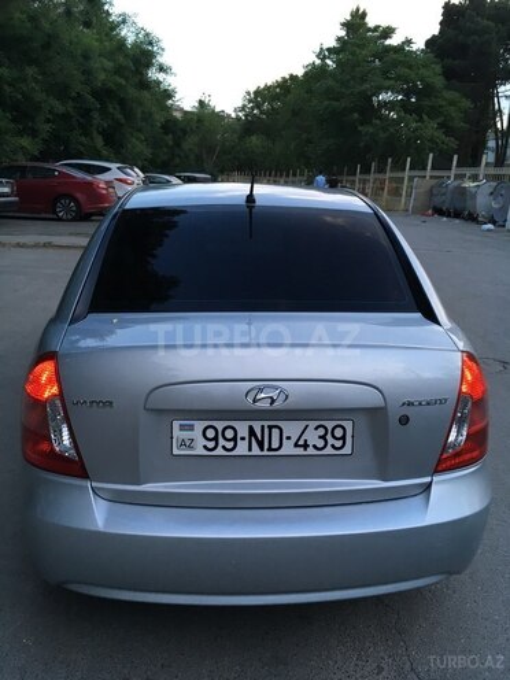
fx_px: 570
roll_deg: -4.7
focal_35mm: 29
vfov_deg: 61.7
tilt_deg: -17.4
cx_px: 255
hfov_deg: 48.2
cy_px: 340
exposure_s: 1/33
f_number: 2.2
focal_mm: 4.15
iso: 32
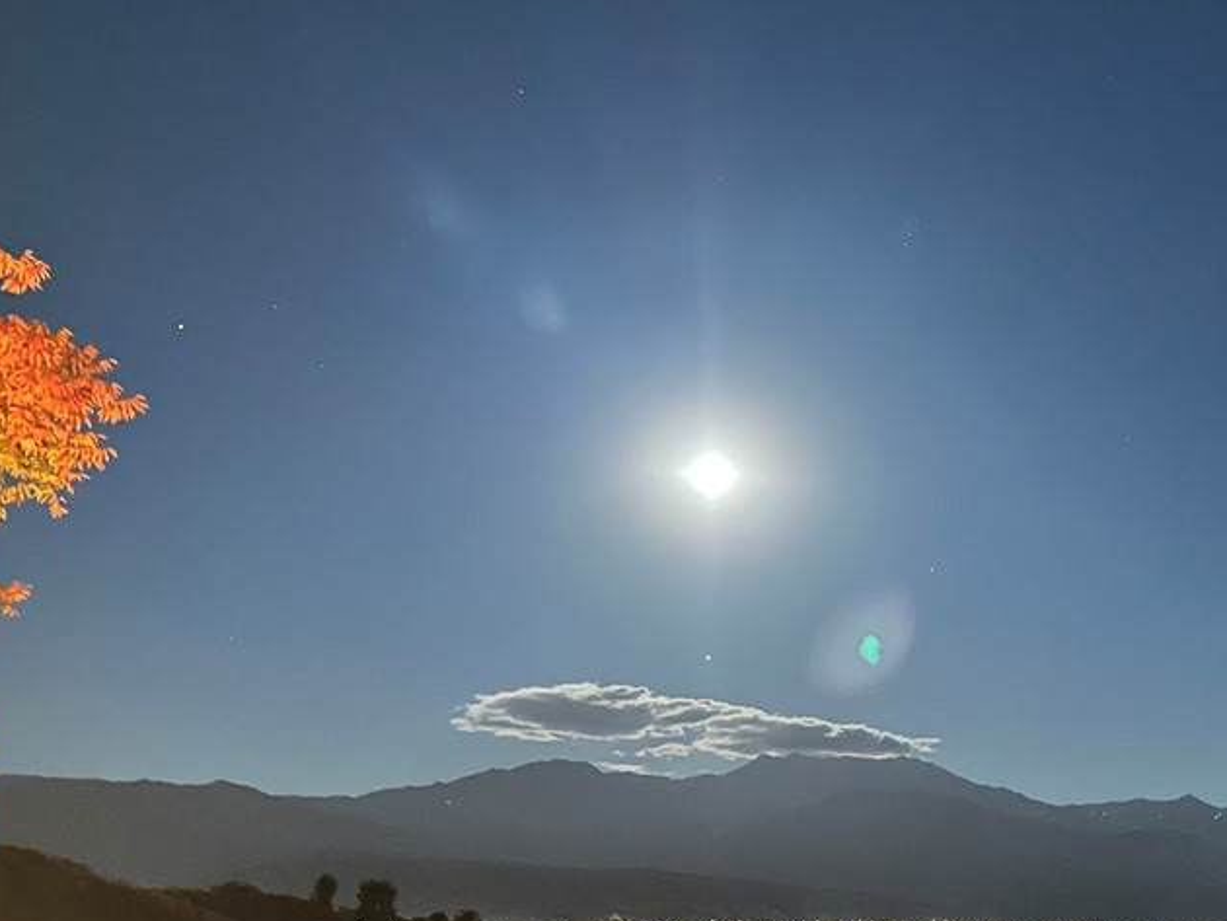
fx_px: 1383
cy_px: 543
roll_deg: -2.0
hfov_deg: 47.3
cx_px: 791
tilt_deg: +14.0
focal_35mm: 39
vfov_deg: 36.7
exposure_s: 1/2
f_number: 1.78
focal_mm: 6.86
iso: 2000
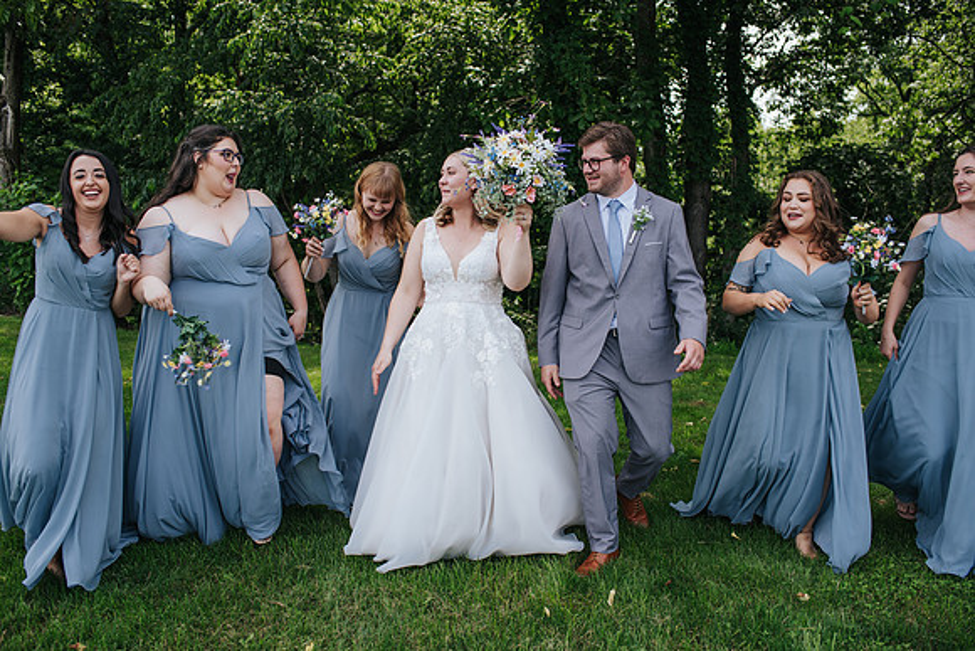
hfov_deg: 54.4
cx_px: 488
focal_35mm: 35
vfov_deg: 37.9
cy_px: 326
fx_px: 948
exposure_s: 1/400
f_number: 3.2
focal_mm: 35
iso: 100
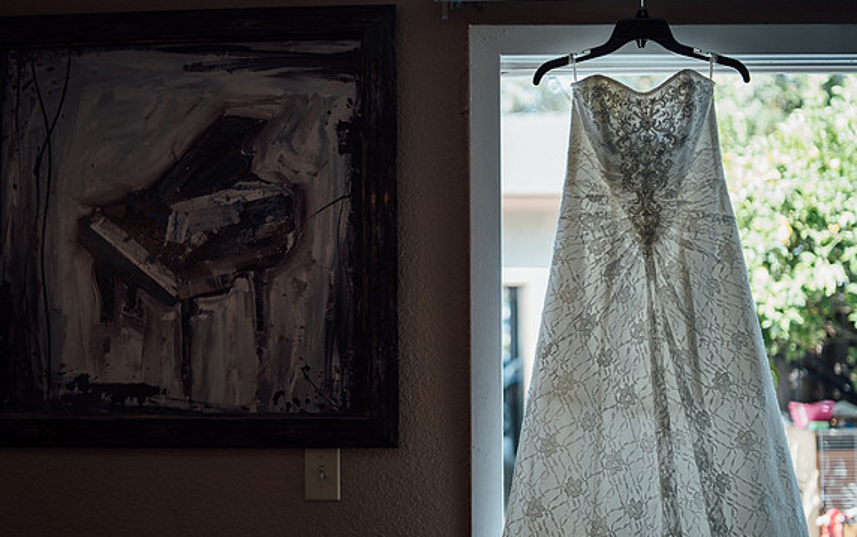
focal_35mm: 40
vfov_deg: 32.0
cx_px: 433
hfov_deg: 49.3
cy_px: 270
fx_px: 935
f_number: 1.6
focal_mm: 35
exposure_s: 1/500
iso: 200
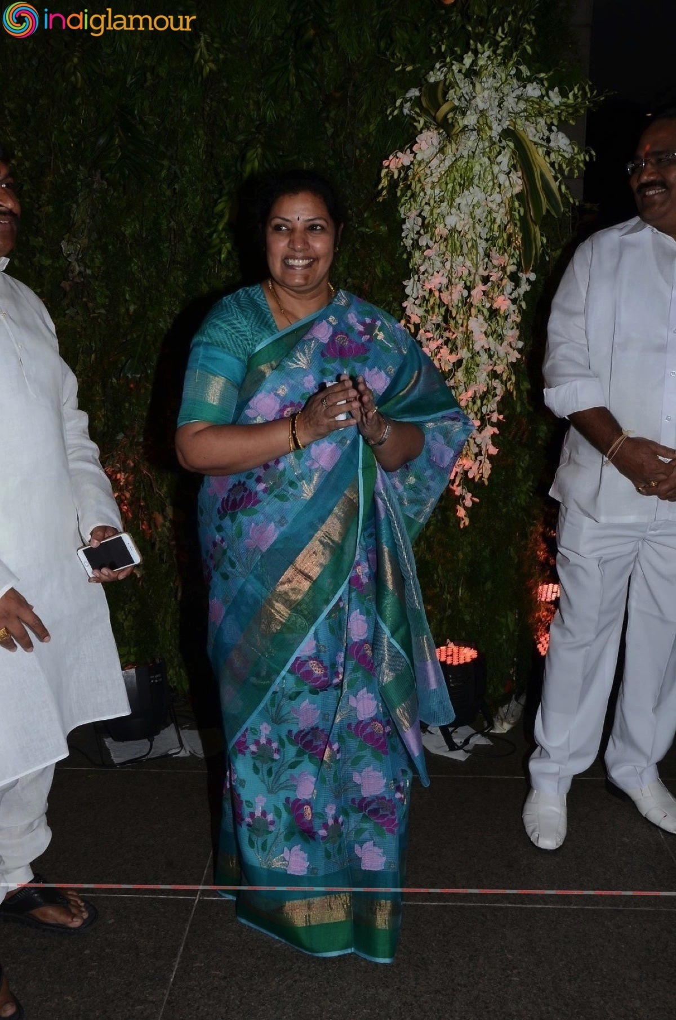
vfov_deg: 57.3
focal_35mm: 33
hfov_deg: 39.8
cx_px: 338
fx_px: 933
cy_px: 510
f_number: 10
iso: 500
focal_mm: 22
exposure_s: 1/125
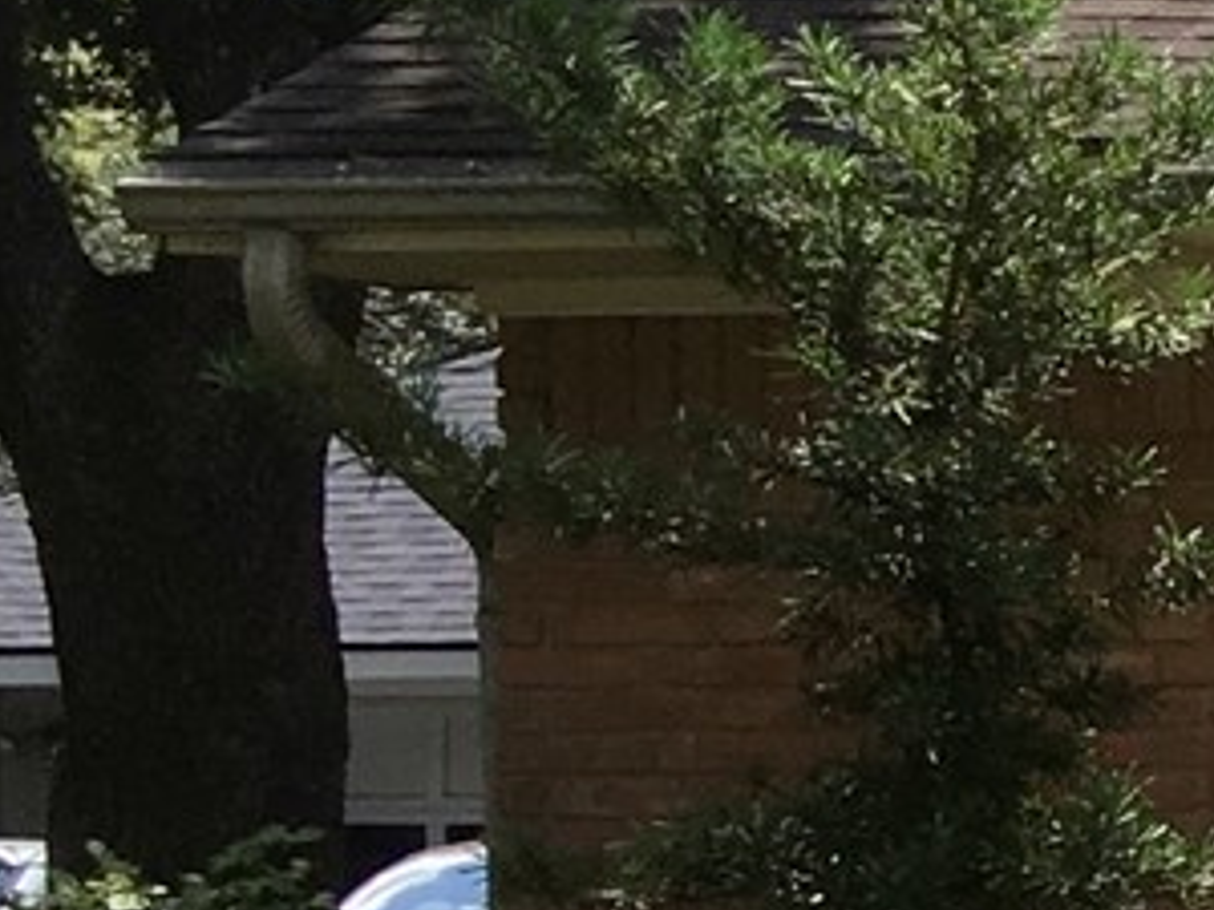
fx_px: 6944
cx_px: 4067
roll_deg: +0.3
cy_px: 716
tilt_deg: -0.2
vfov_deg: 7.5
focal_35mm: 198
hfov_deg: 8.0
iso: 25
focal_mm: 4.15
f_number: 2.2
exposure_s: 1/481
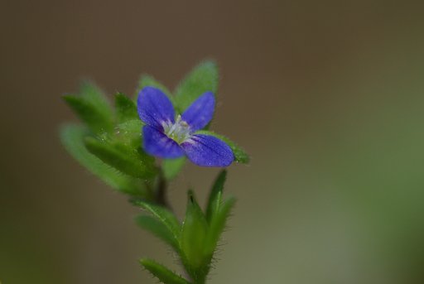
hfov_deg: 7.6
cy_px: 142
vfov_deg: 5.1
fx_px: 3185
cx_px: 212
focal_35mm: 270
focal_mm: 180
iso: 100
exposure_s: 1/1250
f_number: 3.5
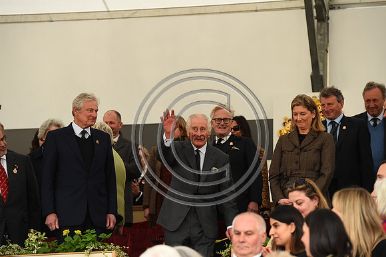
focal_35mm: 175
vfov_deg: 7.8
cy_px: 128
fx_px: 1875
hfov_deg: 11.8
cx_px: 193
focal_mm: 175
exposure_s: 1/1000
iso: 3200
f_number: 5.6
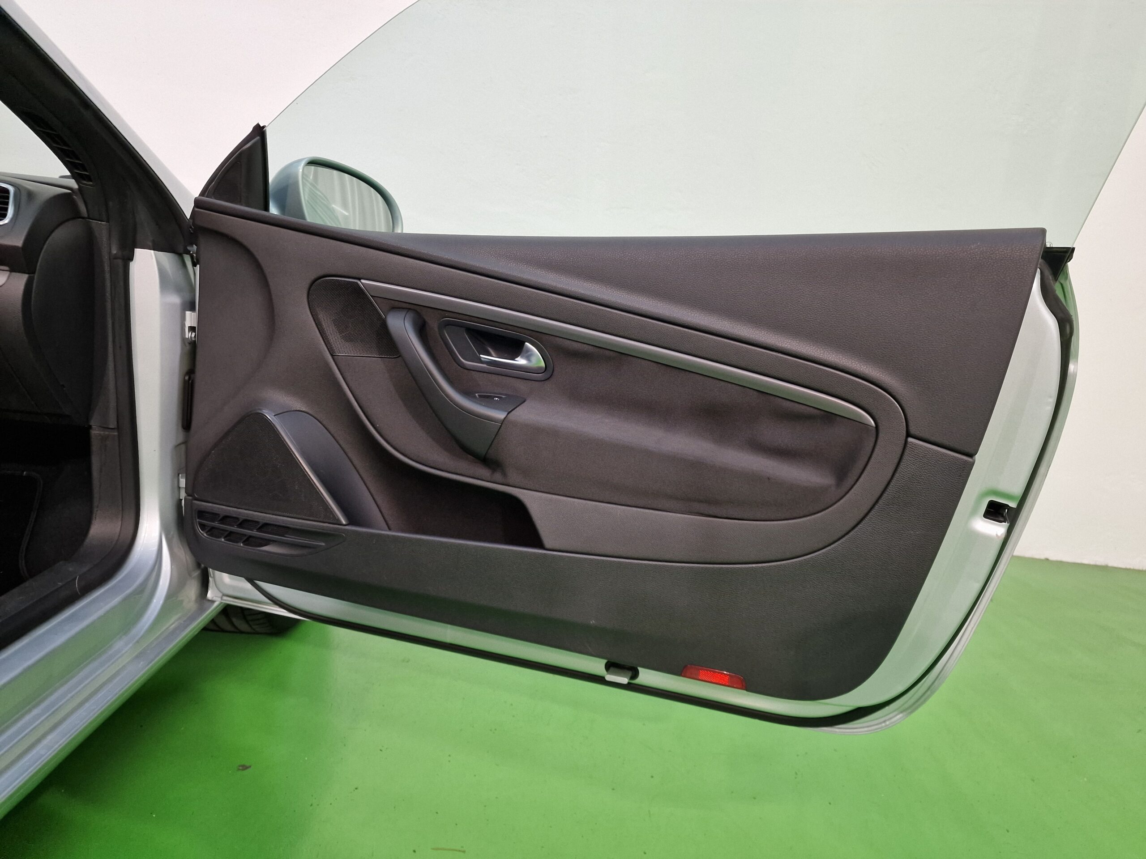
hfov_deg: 73.9
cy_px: 430
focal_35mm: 23
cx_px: 573
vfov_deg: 58.9
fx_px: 761
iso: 200
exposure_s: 1/100
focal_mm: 6.4
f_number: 1.8
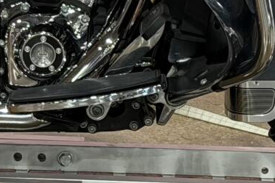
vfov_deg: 5.2
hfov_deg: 7.7
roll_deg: -0.2
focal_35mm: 264
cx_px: -84
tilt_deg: -10.0
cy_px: -97
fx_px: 2017
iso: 64
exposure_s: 1/60
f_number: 1.78
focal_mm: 6.76
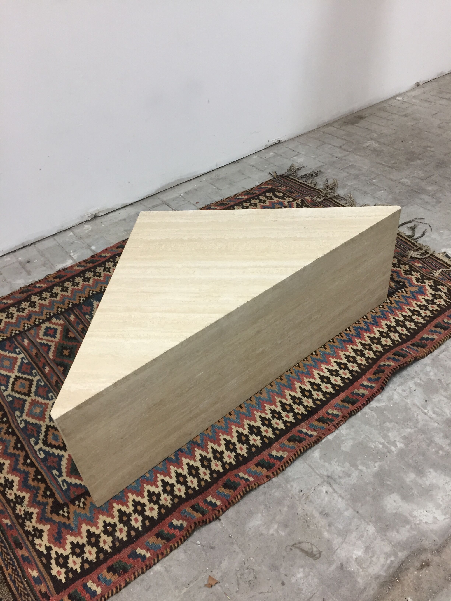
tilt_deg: -38.1
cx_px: 226
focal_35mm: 29
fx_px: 504
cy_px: 300
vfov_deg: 61.7
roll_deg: +8.5
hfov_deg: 48.2
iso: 125
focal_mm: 4.15
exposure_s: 1/33
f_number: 2.2
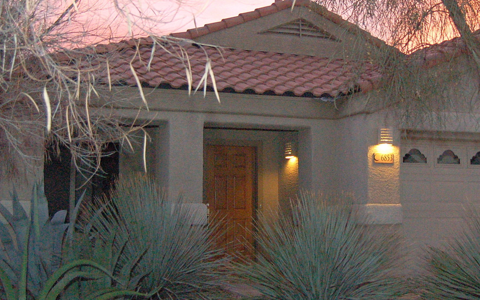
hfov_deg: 31.4
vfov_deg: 20.0
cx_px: 310
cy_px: 99
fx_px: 849
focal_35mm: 65
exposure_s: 1/60
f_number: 4
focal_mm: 23
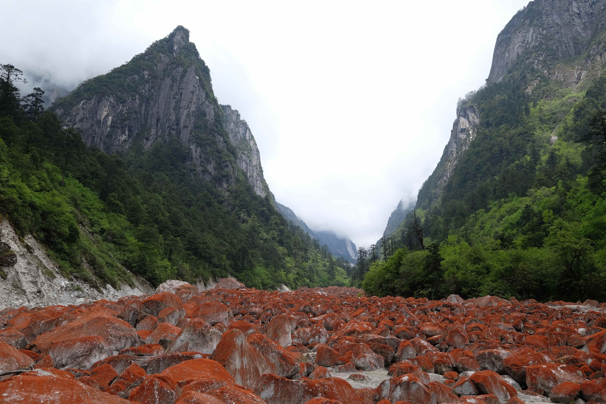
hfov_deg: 61.9
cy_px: 202
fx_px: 505
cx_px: 303
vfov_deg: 43.6
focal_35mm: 30
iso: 200
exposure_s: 1/420
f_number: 6.4
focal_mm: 20
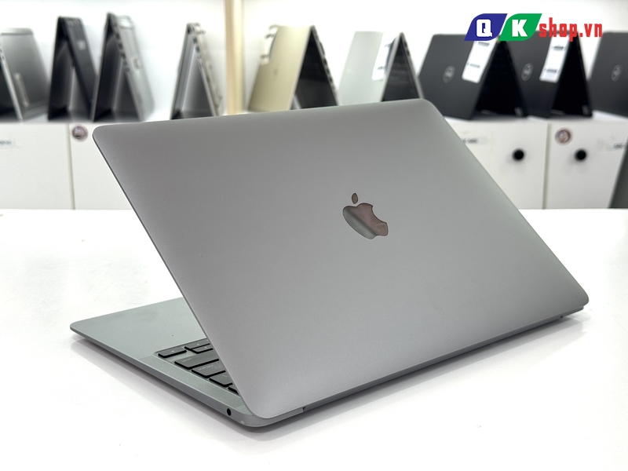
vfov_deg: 30.3
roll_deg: +0.8
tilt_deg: -14.1
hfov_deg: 39.7
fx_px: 871
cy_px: 236
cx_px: 314
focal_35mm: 48
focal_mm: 6.76
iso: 50
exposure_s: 1/100
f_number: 1.78
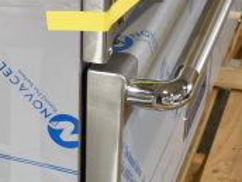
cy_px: 160
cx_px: -82
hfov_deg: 17.1
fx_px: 753
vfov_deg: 13.6
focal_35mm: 108
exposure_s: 1/30
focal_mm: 21
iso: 280
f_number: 3.8
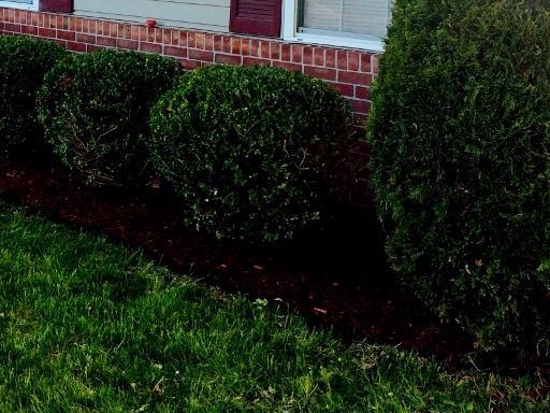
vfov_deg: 24.3
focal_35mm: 58
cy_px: 24
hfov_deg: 32.3
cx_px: 103
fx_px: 922
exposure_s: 1/299
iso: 32
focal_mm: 4.15
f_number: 2.2
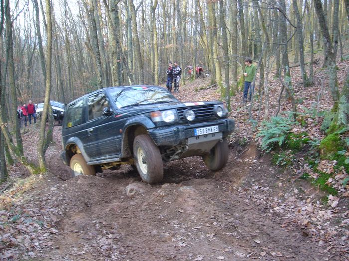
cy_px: 130
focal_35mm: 35
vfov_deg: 40.7
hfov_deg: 52.6
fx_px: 353
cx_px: 174
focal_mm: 5.8
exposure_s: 1/20
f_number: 2.8
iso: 100
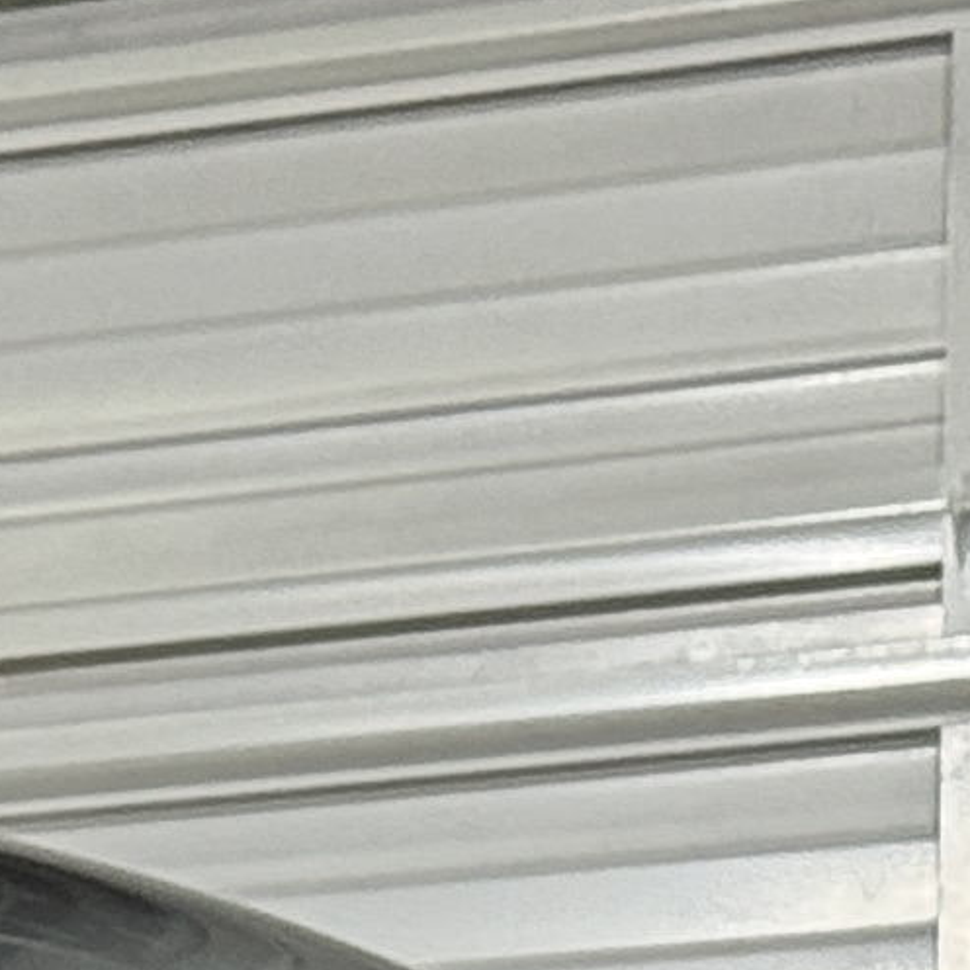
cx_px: -671
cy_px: 2869
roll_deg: -0.4
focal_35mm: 345
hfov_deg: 5.0
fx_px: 10938
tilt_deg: +0.7
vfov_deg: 4.8
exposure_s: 1/60
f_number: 1.78
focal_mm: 6.76
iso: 200
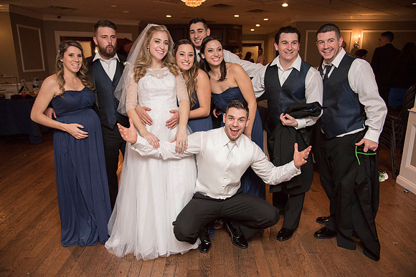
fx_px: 324
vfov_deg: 46.4
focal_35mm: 28
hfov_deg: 65.5
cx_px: 208
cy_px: 138
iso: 2000
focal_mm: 28
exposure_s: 1/200
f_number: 4
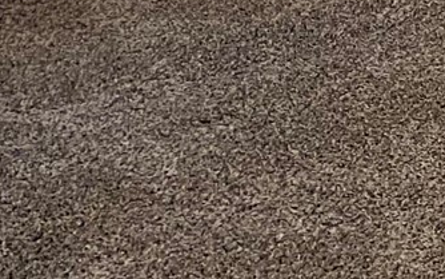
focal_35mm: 169
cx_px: 997
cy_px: -469
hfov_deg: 10.9
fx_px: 2050
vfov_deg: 7.1
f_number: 1.8
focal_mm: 4.25
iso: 160
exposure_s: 1/60
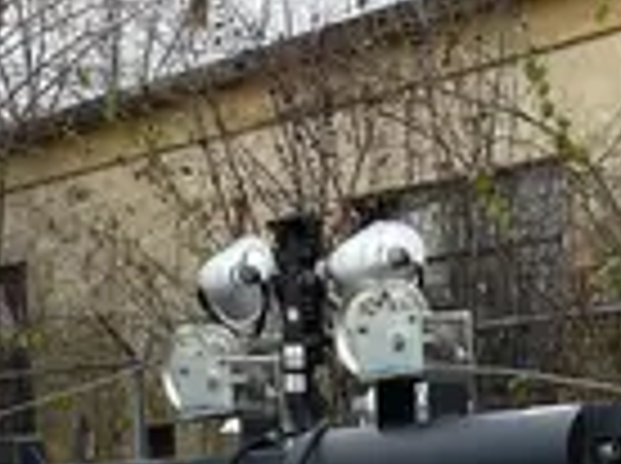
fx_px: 1862
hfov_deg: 18.9
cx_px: 310
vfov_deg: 12.8
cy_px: 854
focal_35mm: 104
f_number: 1.6
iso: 40
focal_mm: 4.2
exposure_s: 1/121
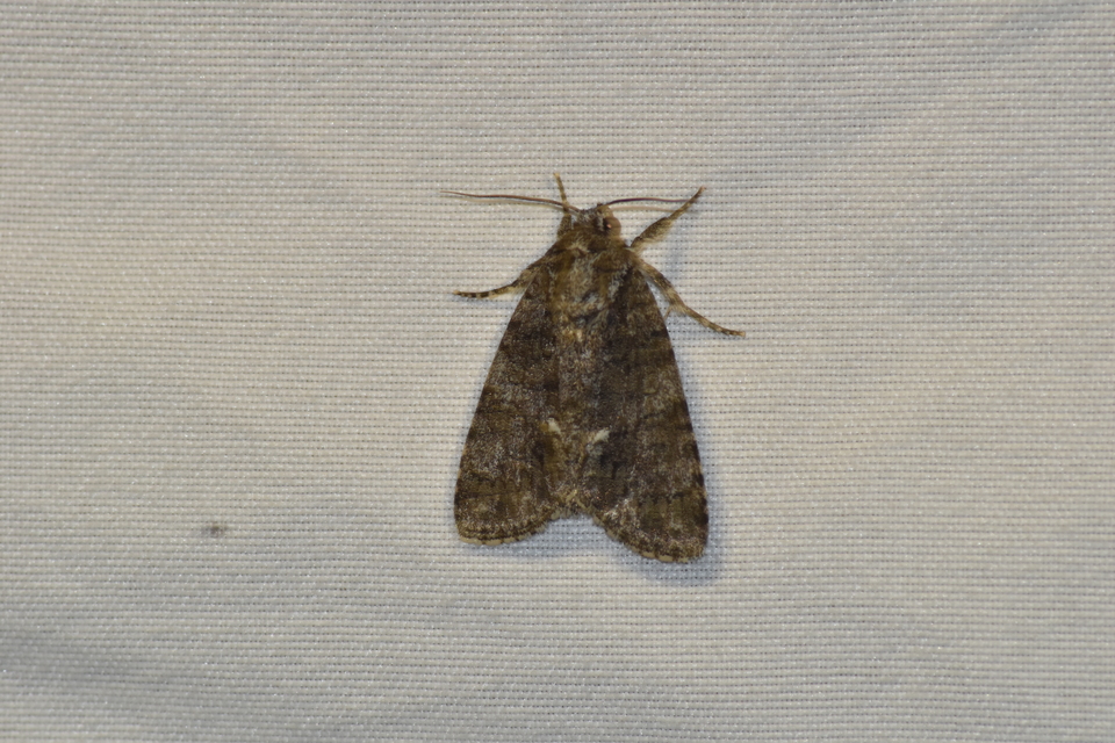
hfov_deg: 4.6
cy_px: 372
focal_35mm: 450
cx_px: 558
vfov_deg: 3.1
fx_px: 13936
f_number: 18
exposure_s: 1/60
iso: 640
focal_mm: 300
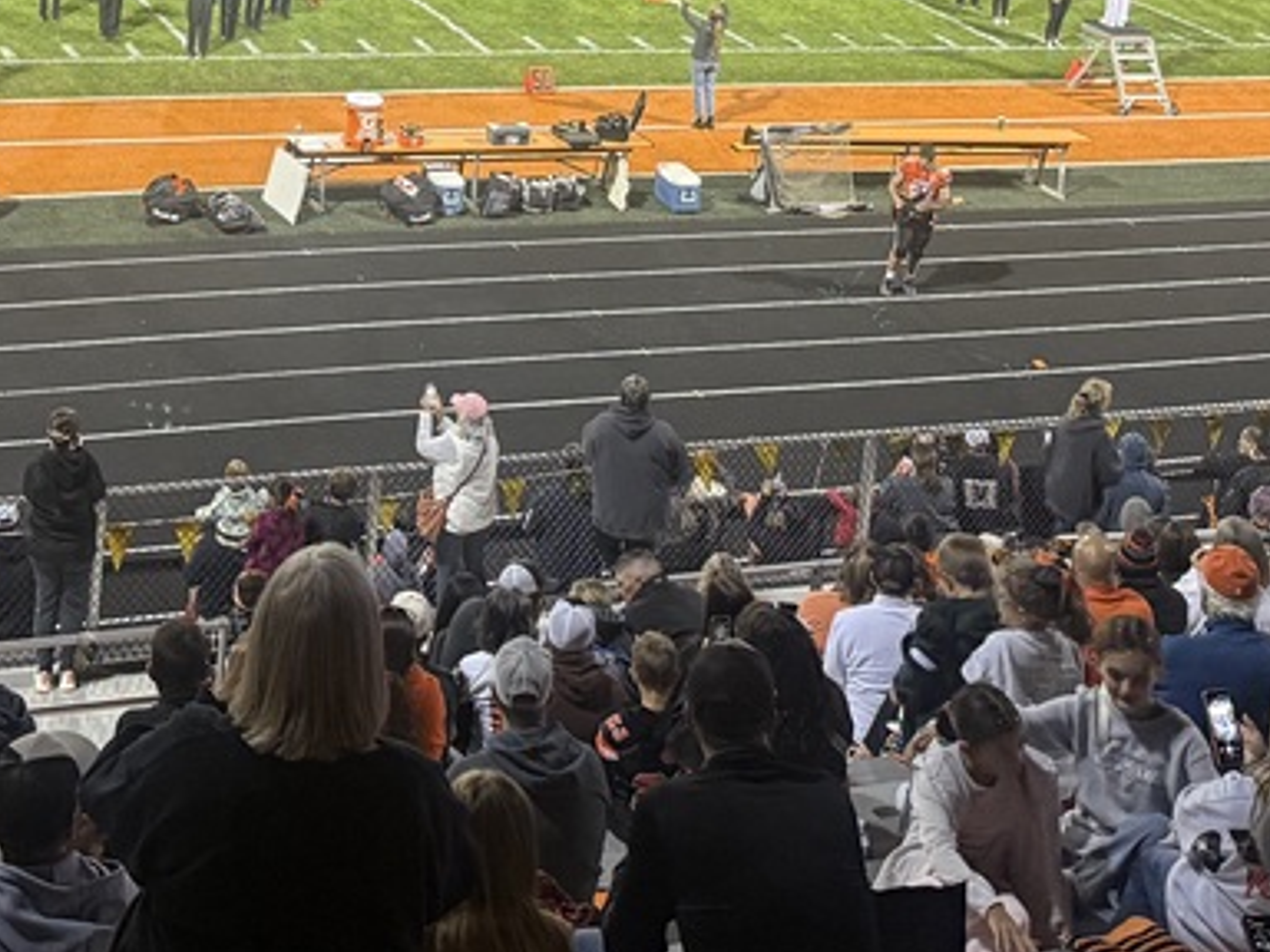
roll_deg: -4.5
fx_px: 2348
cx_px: 278
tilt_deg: -7.7
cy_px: -245
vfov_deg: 21.1
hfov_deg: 29.7
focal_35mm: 64
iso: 320
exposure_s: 1/60
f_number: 1.78
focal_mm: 6.76
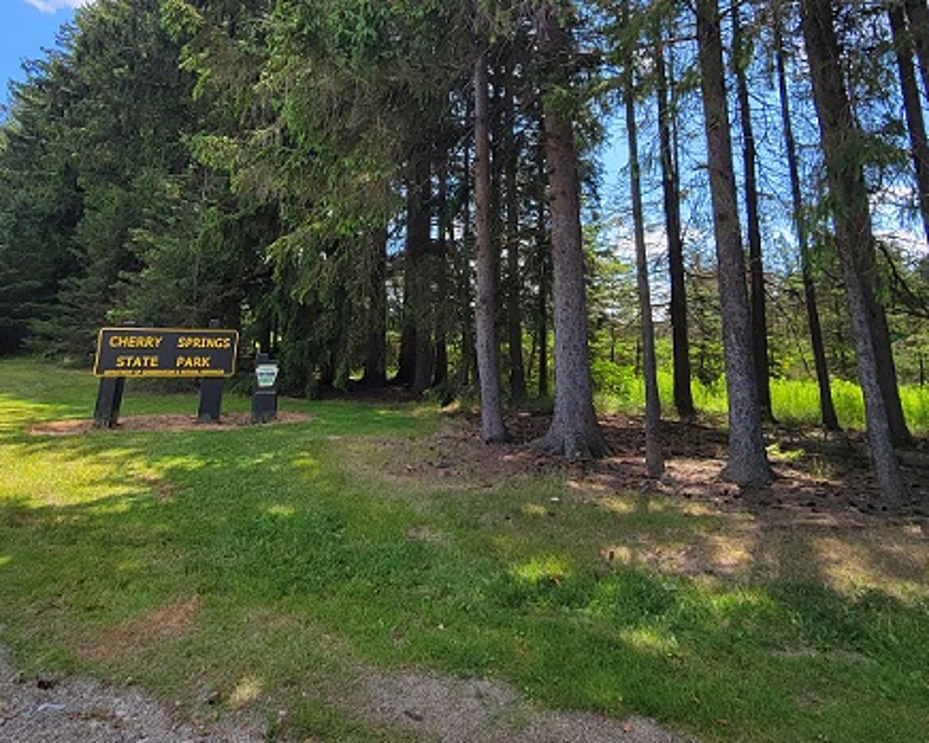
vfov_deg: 59.3
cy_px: 175
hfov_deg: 75.0
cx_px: 489
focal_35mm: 22
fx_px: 605
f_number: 2.2
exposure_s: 1/577
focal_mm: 2.2
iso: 50
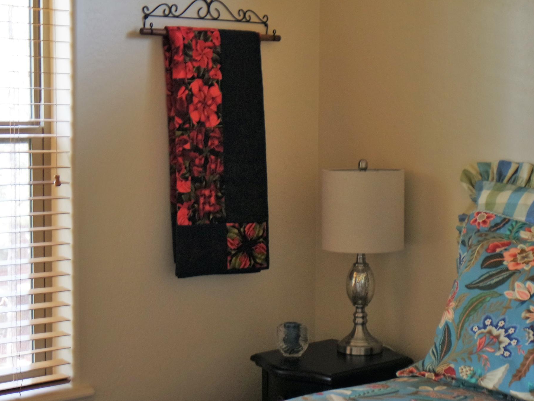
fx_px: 987
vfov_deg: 22.9
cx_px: 286
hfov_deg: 30.3
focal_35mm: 64
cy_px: 213
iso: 400
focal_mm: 15
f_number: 4
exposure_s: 1/15
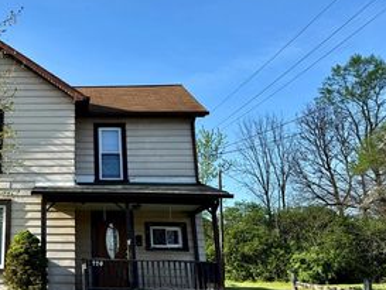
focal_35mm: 44
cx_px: 51
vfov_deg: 32.9
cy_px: 132
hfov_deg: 40.2
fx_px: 491
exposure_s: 1/2370
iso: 80
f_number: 1.78
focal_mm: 6.76
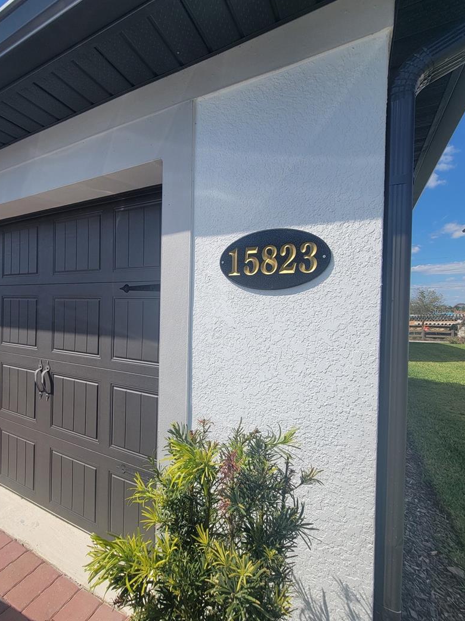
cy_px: 310
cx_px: 203
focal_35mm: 15
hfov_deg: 81.4
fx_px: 269
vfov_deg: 98.2
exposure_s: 1/2289
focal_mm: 2.2
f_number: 2.2
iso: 50
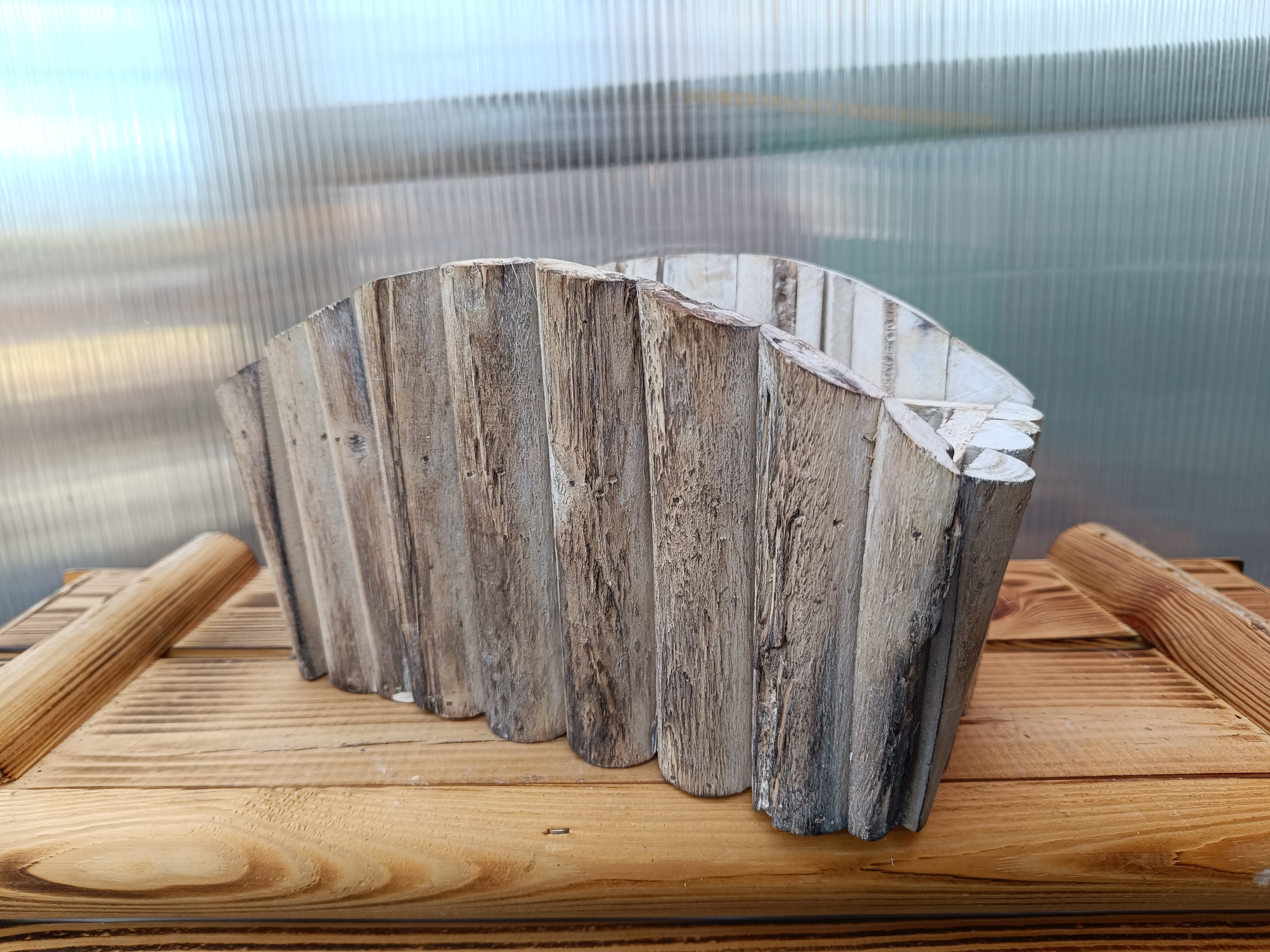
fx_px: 881
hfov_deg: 71.6
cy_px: 476
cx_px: 635
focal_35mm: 24
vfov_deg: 56.8
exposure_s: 1/252
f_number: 1.88
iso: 51
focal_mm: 5.59
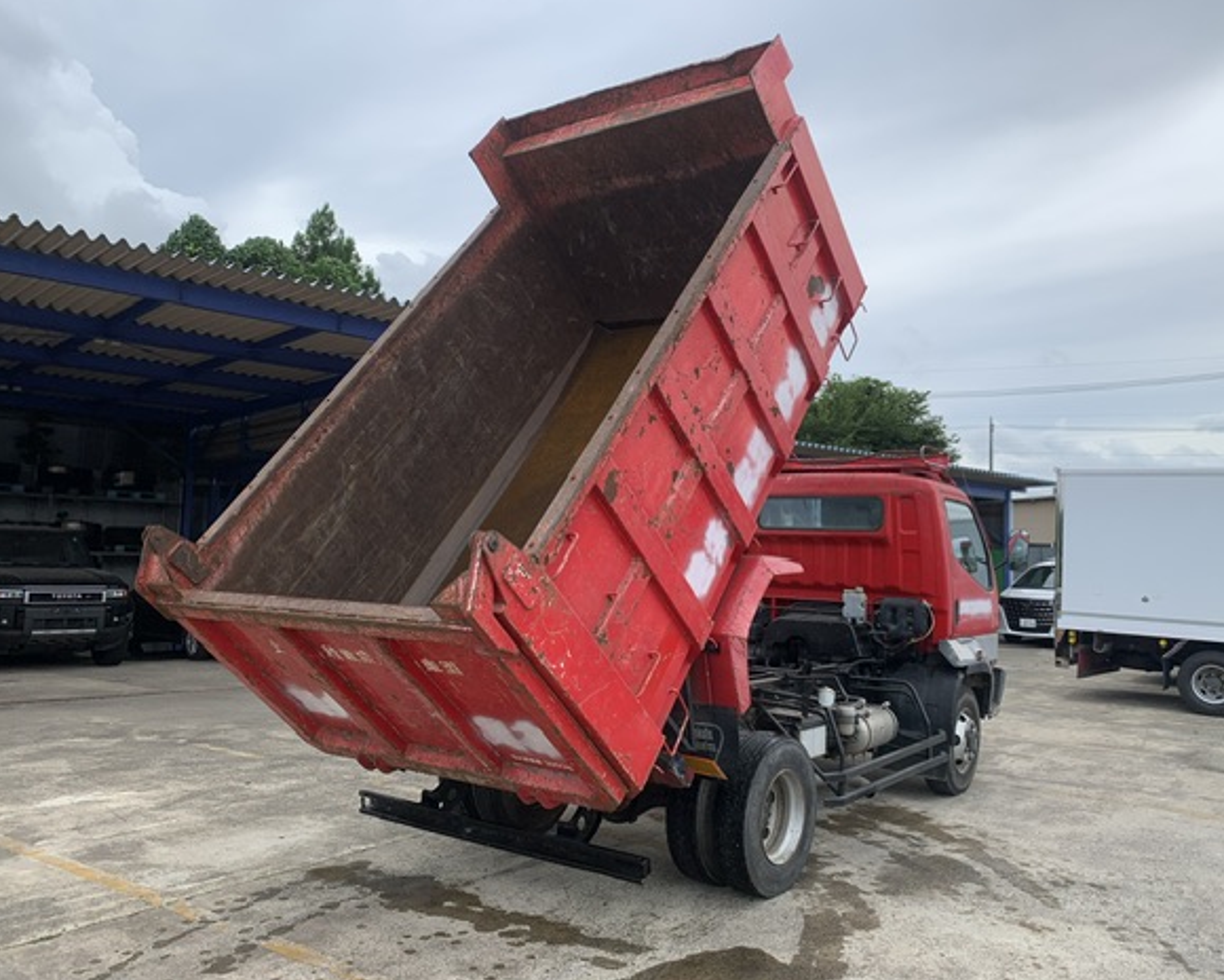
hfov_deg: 62.2
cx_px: 633
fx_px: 1014
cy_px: 475
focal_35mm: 28
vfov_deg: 51.5
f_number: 1.8
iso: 25
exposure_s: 1/1282
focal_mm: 4.25
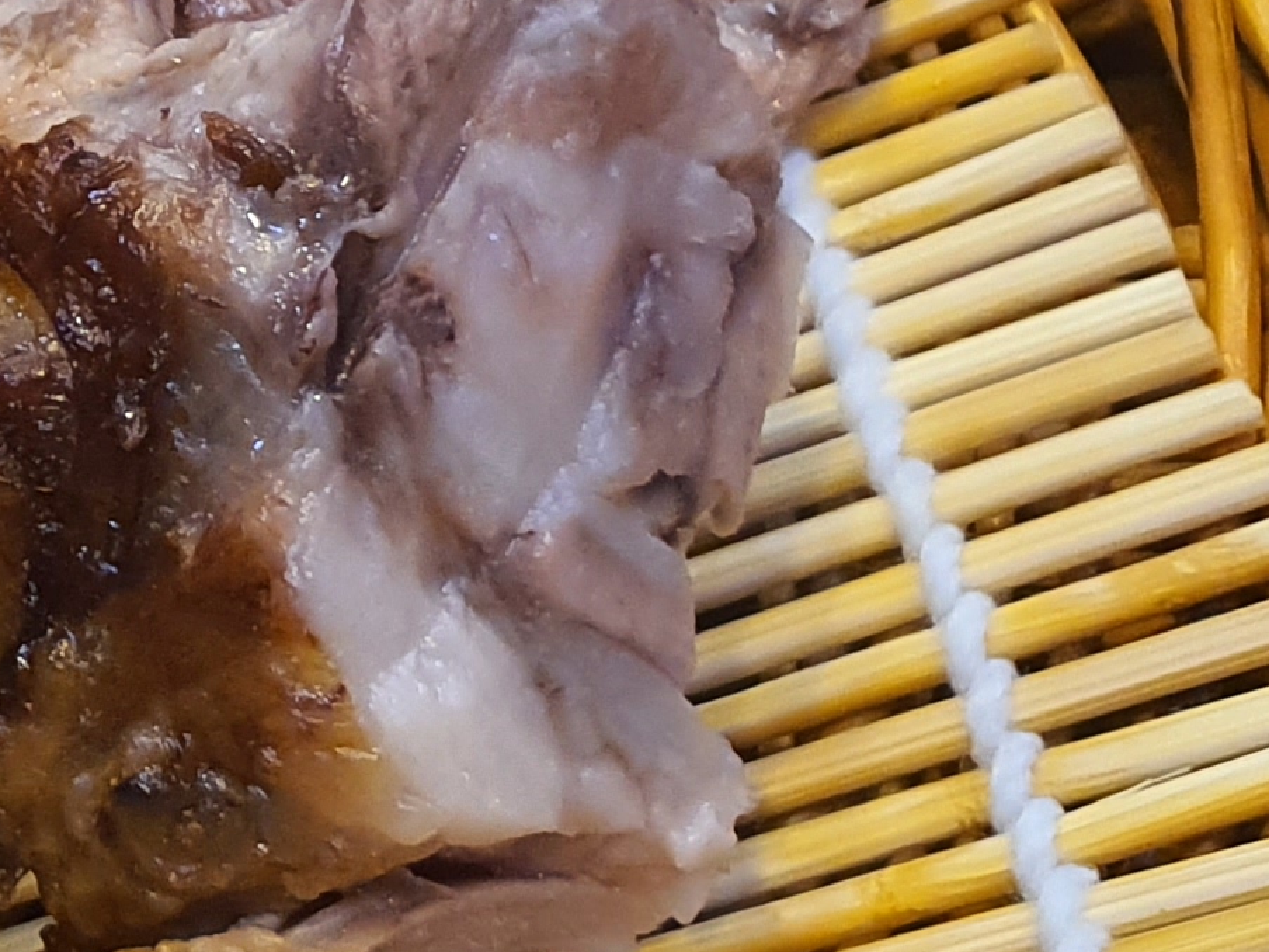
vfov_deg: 12.7
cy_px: 81
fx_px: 4252
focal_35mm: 116
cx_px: -1056
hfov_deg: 14.7
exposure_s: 1/40
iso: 250
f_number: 2.4
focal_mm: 4.3
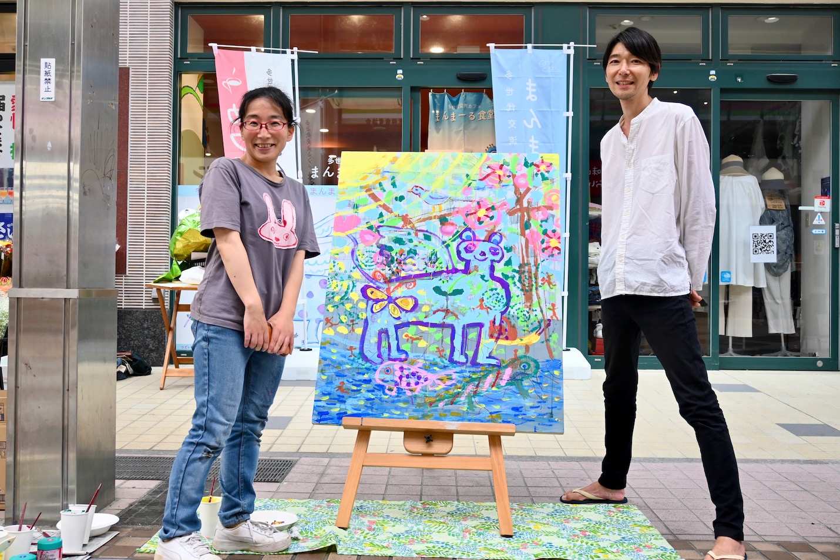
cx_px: 420
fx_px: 787
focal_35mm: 34
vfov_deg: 39.1
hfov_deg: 56.2
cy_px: 280
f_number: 4
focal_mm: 22.5
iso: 500
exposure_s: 1/160
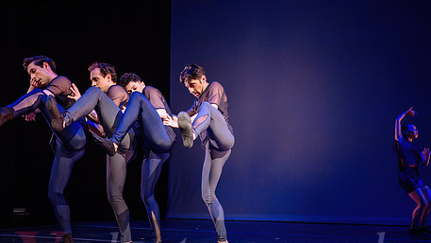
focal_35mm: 35
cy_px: 197
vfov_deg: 32.7
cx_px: 210
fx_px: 400
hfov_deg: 56.6
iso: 1600
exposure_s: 1/250
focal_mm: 24
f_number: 1.4
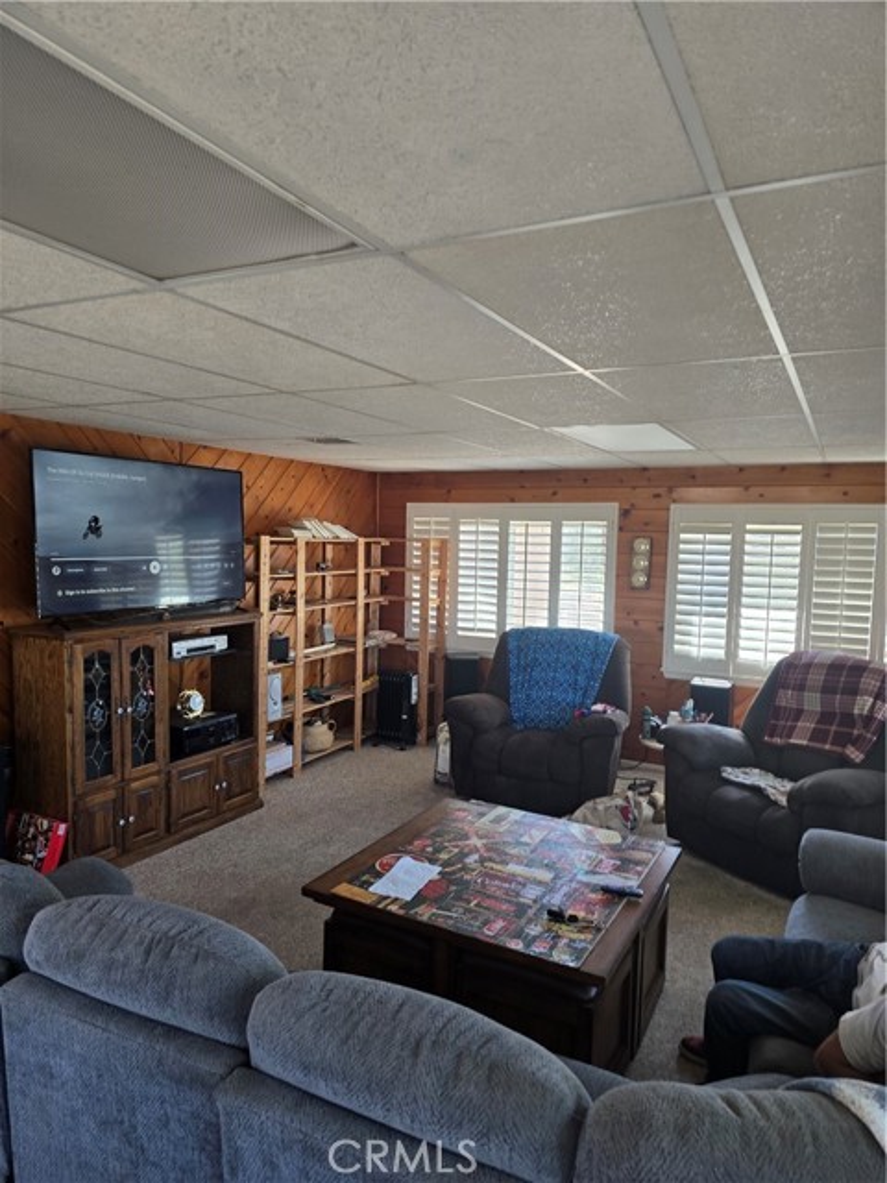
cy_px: 592
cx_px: 444
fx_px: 786
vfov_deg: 73.9
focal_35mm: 23
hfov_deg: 58.9
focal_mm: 6.3
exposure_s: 1/50
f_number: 1.7
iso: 64
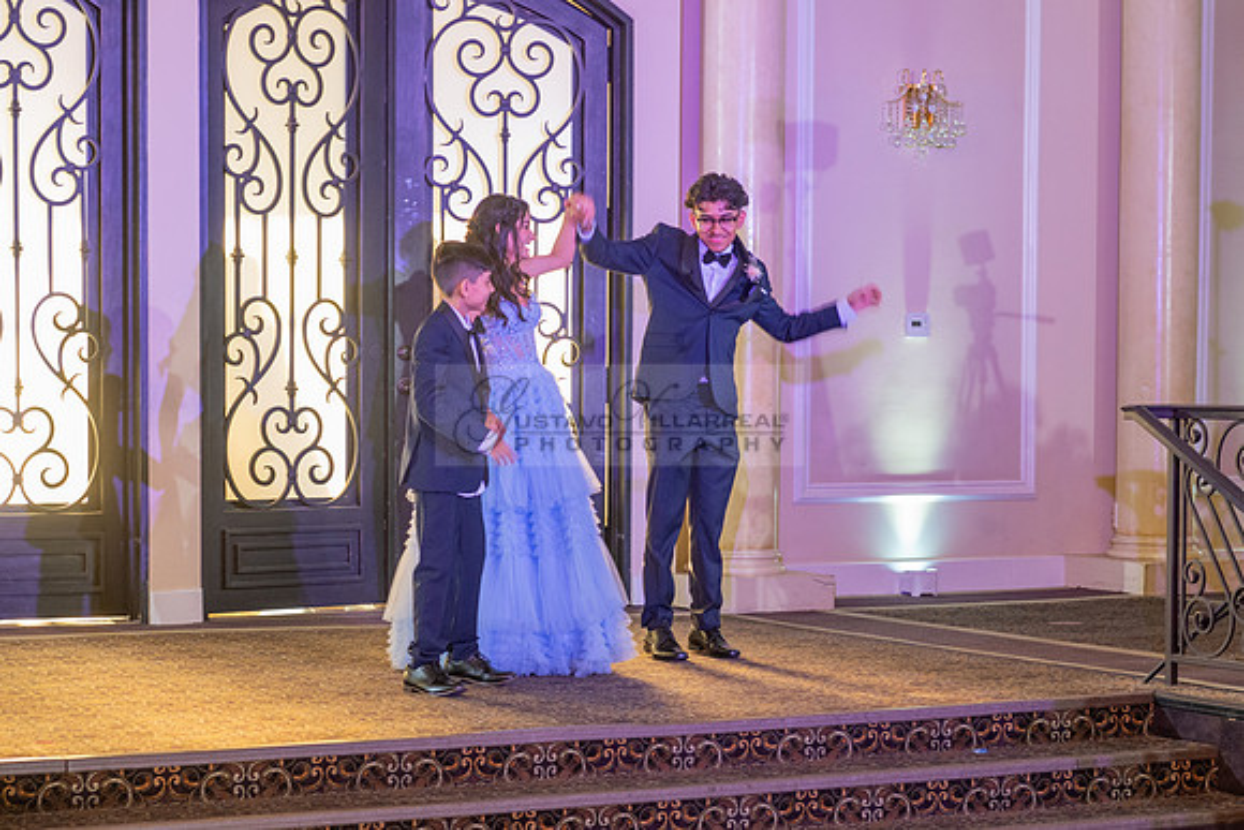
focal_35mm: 87
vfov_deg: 15.7
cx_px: 560
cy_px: 552
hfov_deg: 23.4
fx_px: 3009
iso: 800
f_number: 4
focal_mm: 58
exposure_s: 1/80
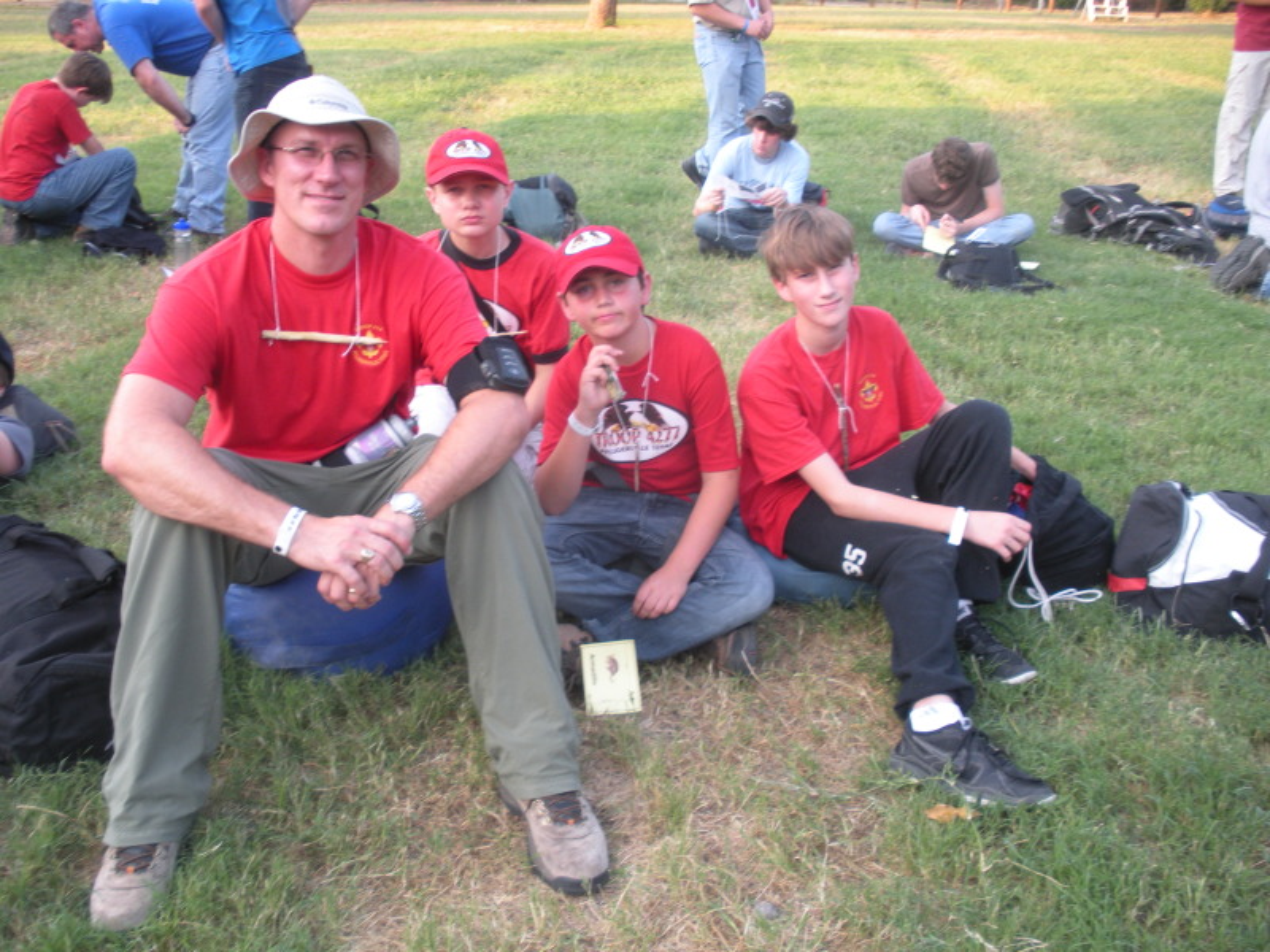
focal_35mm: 36
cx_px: 635
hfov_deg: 51.4
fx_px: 1321
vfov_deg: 39.7
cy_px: 476
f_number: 3.5
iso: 95
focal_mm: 6.3
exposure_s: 1/56.2
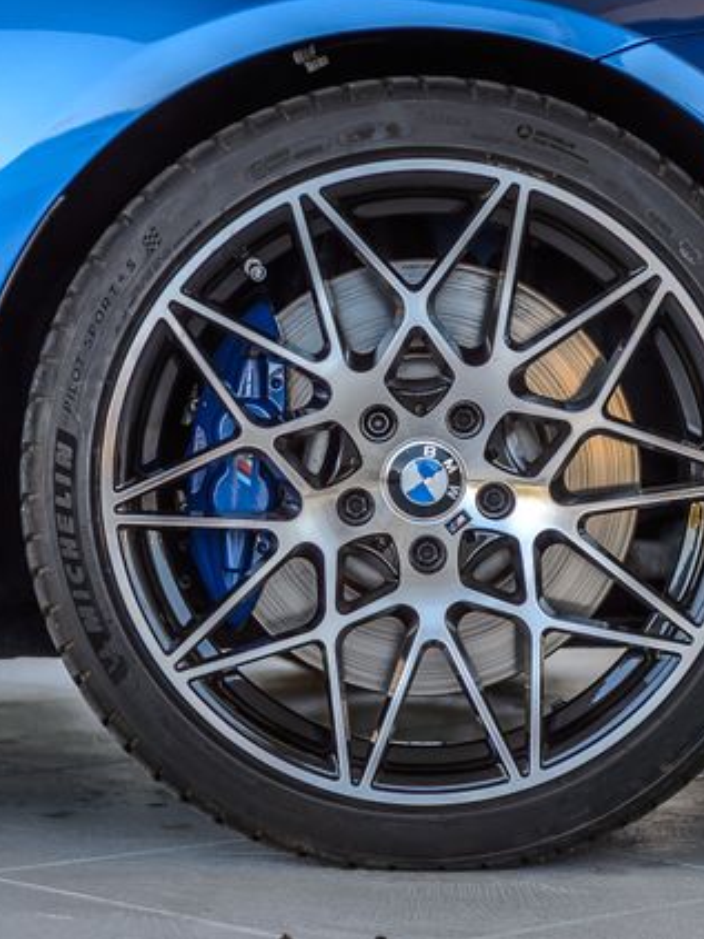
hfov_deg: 11.2
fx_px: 3581
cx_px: 390
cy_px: 412
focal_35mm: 132
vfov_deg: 14.9
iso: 400
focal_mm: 70
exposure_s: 1/640
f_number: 4
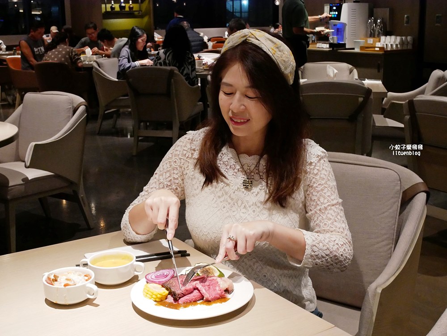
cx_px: 224
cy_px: 168
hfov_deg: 38.2
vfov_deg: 29.1
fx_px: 646
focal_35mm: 50
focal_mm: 25
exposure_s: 1/15
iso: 3200
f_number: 9
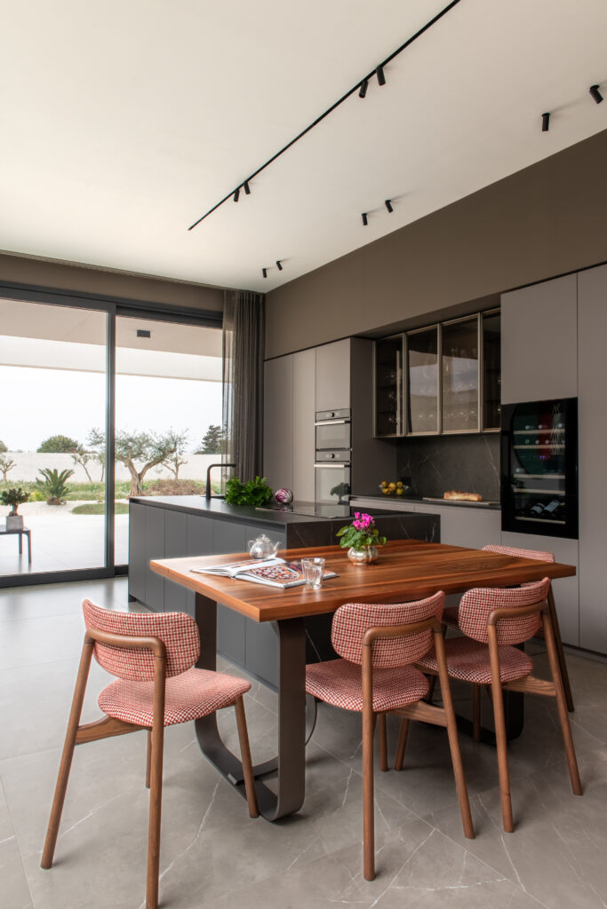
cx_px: 304
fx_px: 607
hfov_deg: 53.1
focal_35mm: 24
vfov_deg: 73.7
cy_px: 454
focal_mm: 24
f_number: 11
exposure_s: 1/125
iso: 250
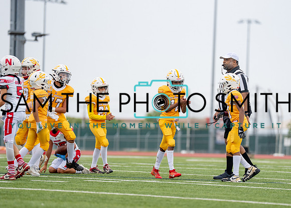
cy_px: 114
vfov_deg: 5.3
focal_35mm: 271
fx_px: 2238
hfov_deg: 7.4
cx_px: 177
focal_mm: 200
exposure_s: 1/2000
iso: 320
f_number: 2.8
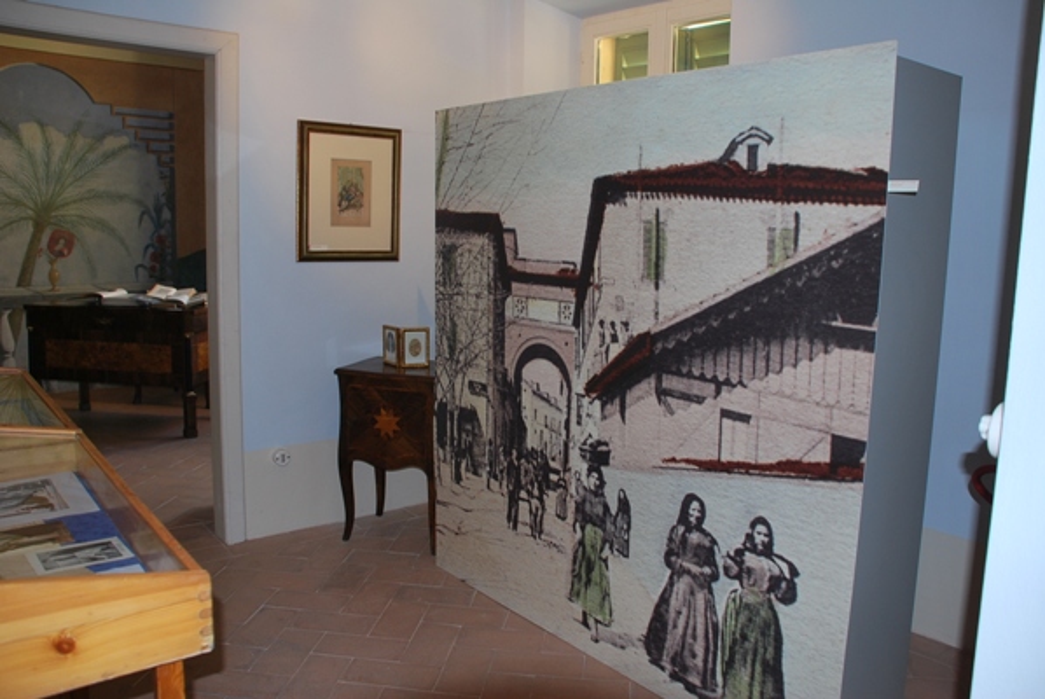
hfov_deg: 61.9
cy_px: 350
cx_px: 522
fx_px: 872
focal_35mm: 30
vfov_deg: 43.7
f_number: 3.8
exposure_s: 1/60
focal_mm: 20
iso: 200
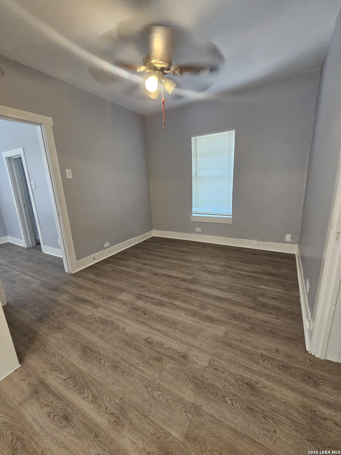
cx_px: 170
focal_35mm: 13
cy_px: 228
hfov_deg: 89.9
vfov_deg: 106.2
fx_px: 171
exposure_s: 1/40
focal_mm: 2.2
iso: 400
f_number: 2.2
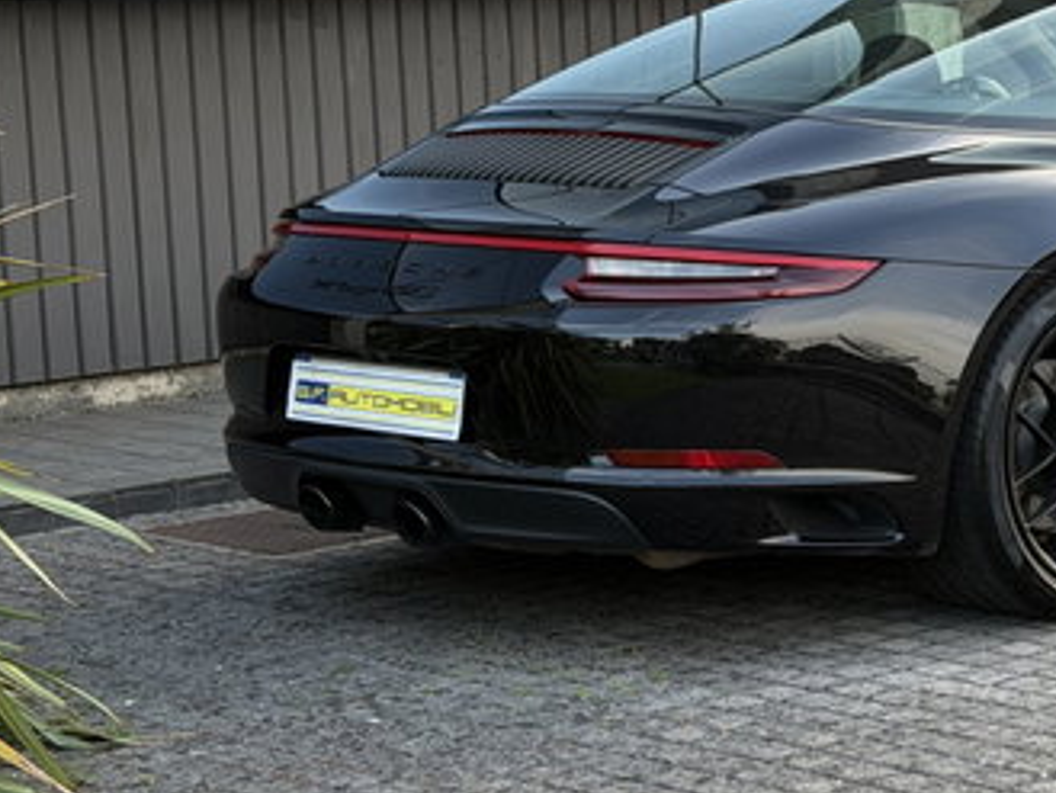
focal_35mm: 112
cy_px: 414
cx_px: 1091
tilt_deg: -7.7
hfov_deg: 17.1
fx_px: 3418
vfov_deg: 13.2
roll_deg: +1.4
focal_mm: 6.76
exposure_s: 1/277
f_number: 1.78
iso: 80
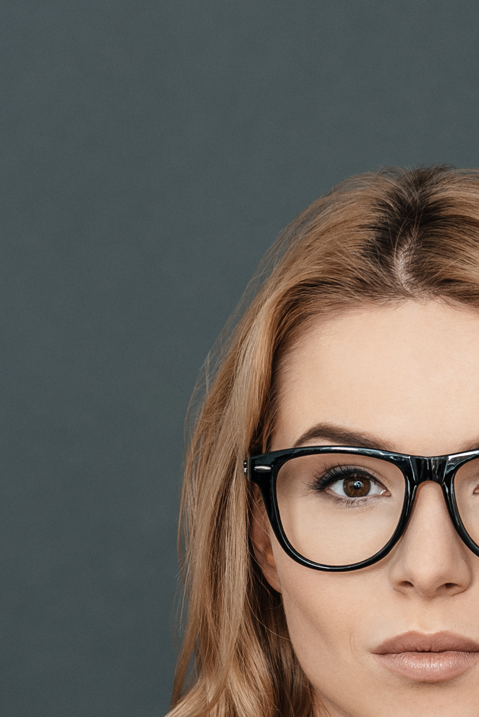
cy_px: 1066
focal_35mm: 218
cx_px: 463
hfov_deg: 6.3
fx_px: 4347
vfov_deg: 9.2
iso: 200
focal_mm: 70
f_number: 5.6
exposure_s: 1/80
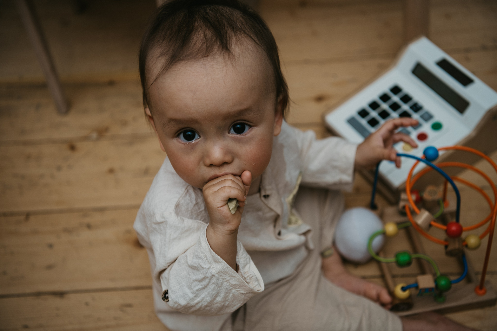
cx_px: 248
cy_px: 166
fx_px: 828
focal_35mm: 60
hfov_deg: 33.4
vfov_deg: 22.6
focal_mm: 60
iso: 100
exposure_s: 1/160
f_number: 3.5
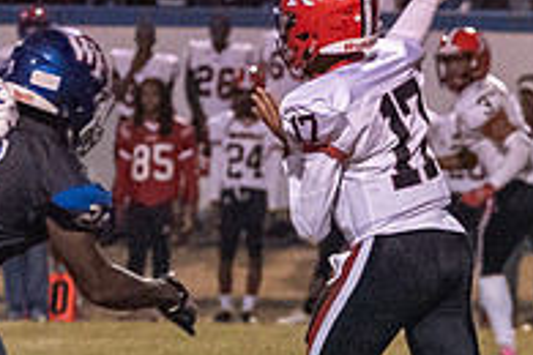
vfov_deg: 2.7
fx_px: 7521
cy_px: 110
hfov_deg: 4.1
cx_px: 379
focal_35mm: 508
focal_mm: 85
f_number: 2.8
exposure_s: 1/800
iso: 8000
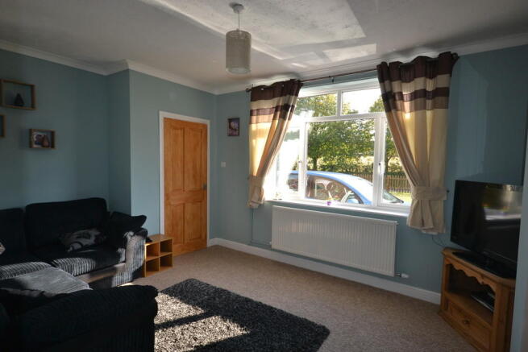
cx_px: 264
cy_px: 176
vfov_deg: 63.2
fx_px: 286
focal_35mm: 20
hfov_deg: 85.4
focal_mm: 13
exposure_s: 1/125
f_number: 4.5
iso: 180
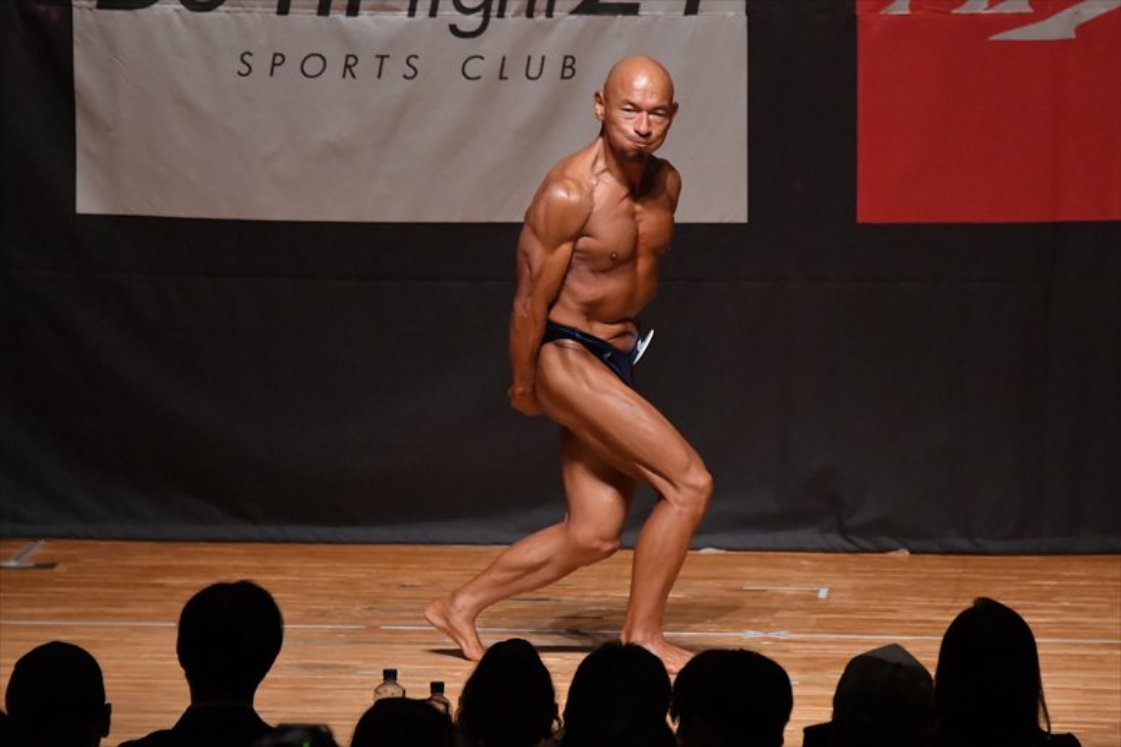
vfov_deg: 4.8
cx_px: 560
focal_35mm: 285
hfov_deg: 7.2
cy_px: 374
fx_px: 8870
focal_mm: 190
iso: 8000
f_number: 5.6
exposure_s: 1/400
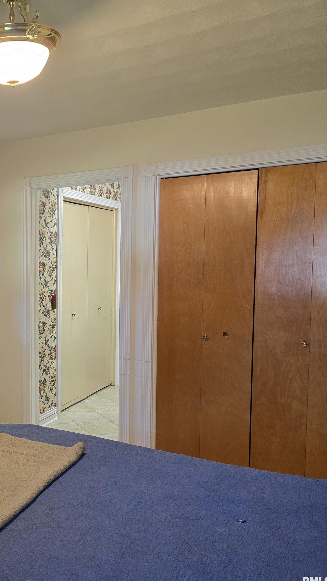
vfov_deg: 58.0
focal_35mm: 34
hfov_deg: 30.2
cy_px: 295
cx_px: -53
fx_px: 524
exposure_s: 1/120
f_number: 1.7
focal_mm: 6.3
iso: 400
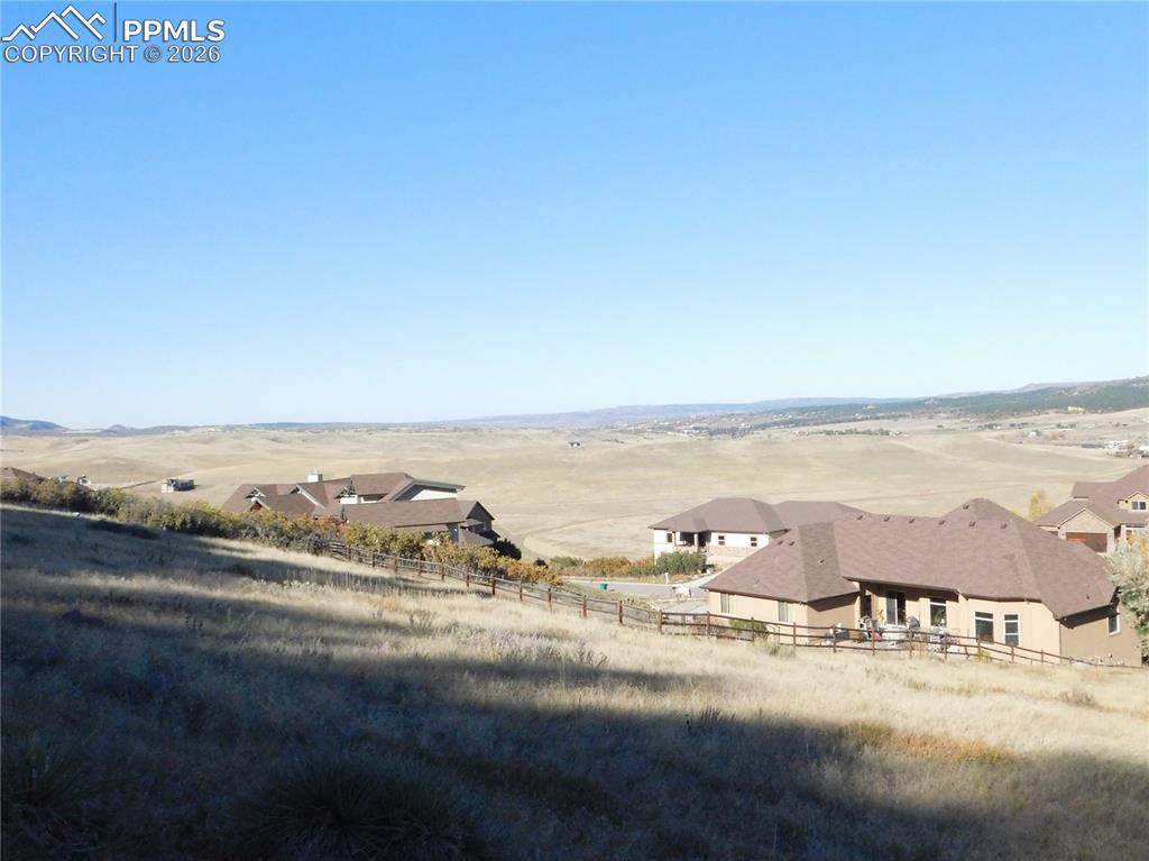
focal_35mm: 36
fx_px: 1194
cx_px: 574
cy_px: 430
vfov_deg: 39.6
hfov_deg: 51.4
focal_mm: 6.3
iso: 800
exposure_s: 1/1500
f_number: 7
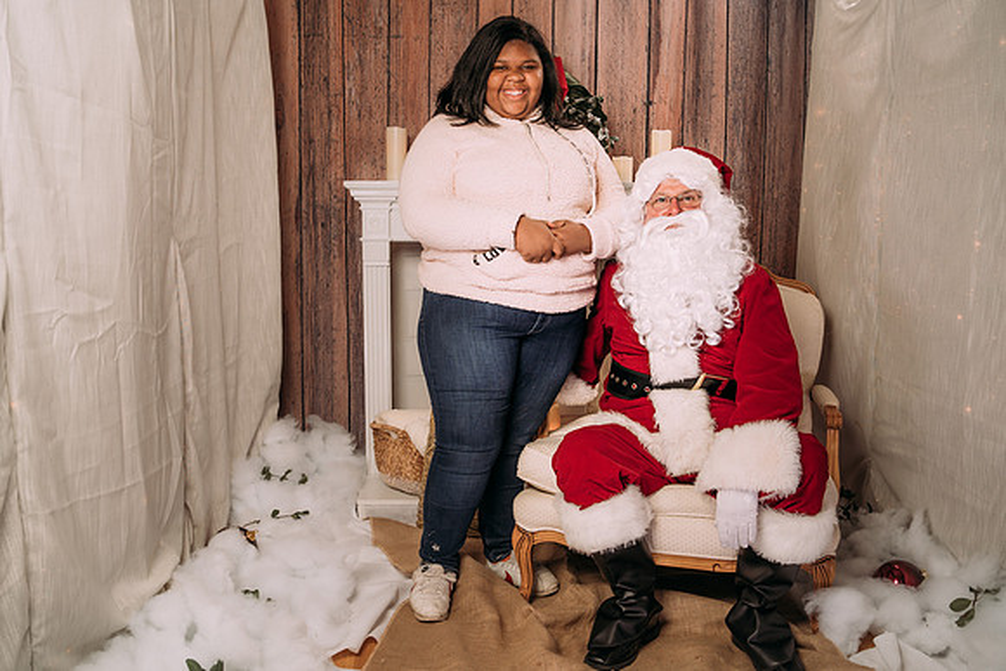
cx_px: 495
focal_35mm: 37
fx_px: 1033
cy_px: 335
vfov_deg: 36.0
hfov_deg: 51.9
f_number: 5
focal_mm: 35
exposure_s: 1/100
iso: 100
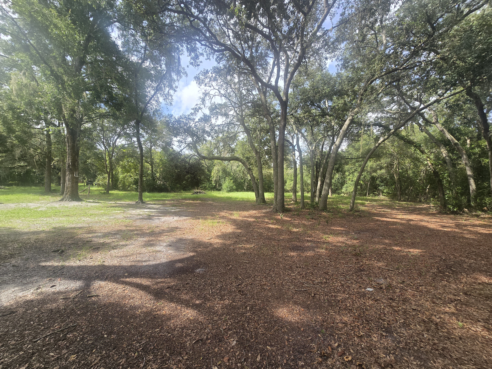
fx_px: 185
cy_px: 184
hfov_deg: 106.2
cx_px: 246
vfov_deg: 89.9
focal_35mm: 13
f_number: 2.2
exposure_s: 1/773
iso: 50
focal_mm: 2.2
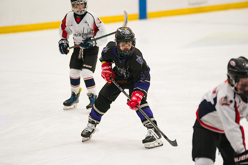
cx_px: 124
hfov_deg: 11.7
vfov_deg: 7.8
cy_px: 82
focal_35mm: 176
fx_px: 1213
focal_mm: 176
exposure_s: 1/1250
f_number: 3.2
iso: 2000
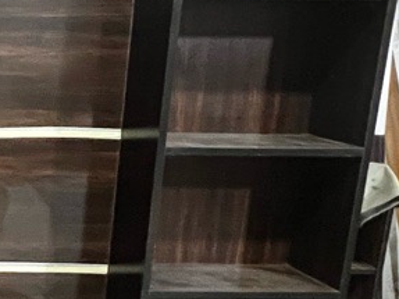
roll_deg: +1.5
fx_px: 668
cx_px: -182
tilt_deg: -11.4
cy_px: 157
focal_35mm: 58
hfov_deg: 25.8
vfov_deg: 25.2
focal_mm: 1.57
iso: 1000
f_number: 1.8
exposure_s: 1/25
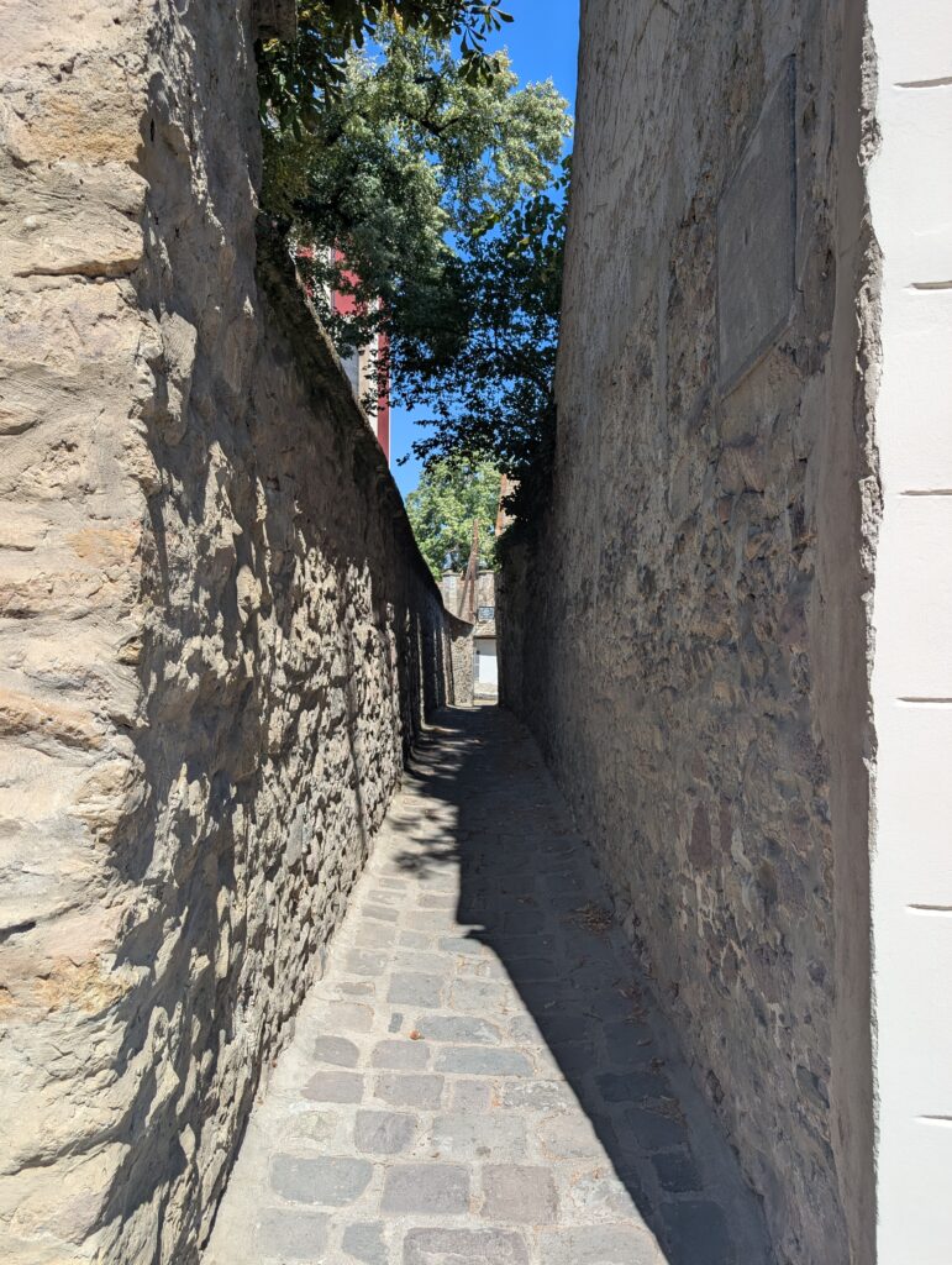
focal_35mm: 24
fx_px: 878
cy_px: 632
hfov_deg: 56.9
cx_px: 476
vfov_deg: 71.5
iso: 21
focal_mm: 6.9
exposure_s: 1/802
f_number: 1.68
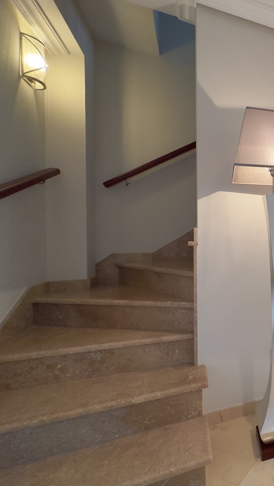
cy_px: 241
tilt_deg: -0.5
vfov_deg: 83.8
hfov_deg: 40.0
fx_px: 271
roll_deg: +0.9
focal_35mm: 21
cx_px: 321
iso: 200
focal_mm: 2.22
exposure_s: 1/100
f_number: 2.2
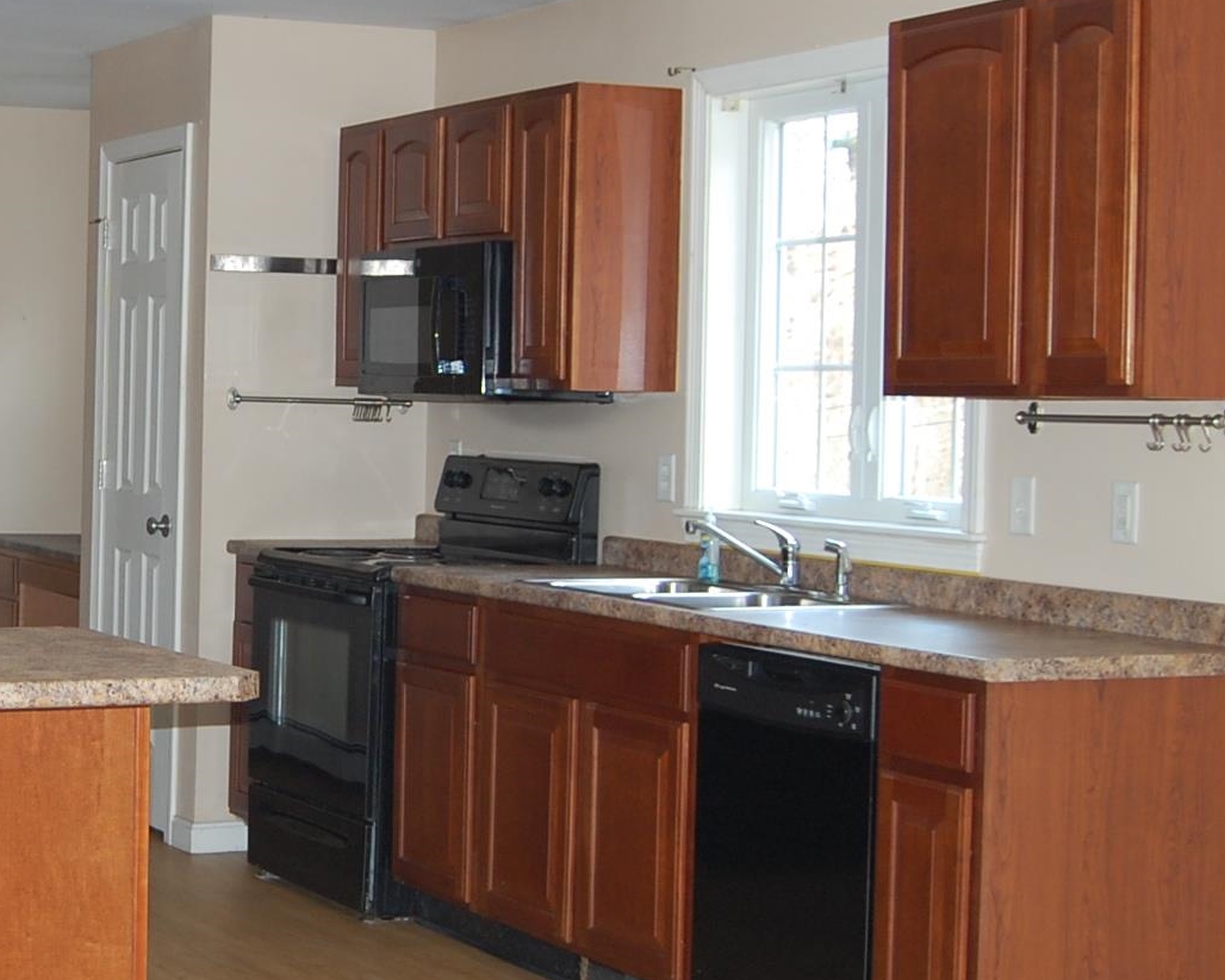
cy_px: 458
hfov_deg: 24.8
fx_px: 2684
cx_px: 89
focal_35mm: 74
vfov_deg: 20.7
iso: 400
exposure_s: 1/60
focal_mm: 24
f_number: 4
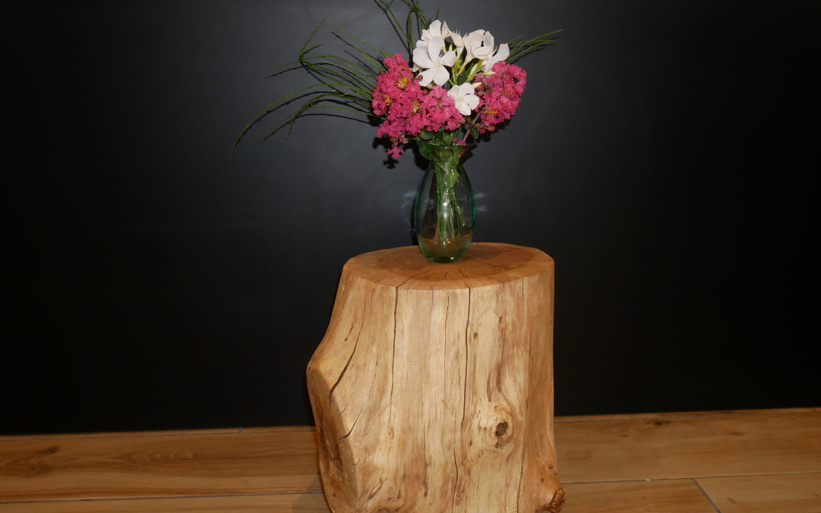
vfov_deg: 37.3
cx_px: 411
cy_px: 259
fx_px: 761
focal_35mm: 34
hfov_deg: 56.7
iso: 800
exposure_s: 1/60
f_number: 4
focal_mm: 16
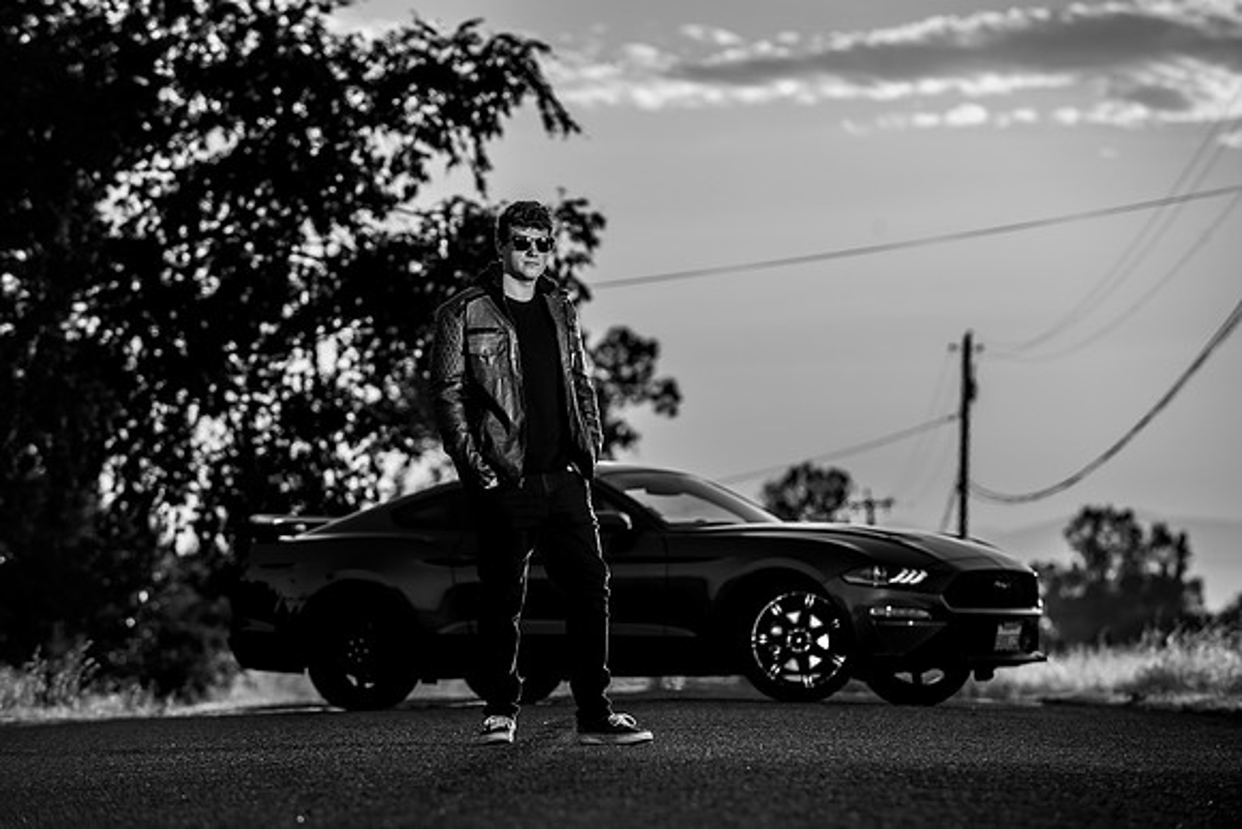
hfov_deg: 10.3
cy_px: 414
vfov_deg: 6.9
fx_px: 6901
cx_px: 621
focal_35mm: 200
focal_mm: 200
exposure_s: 1/250
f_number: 5.6
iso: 50
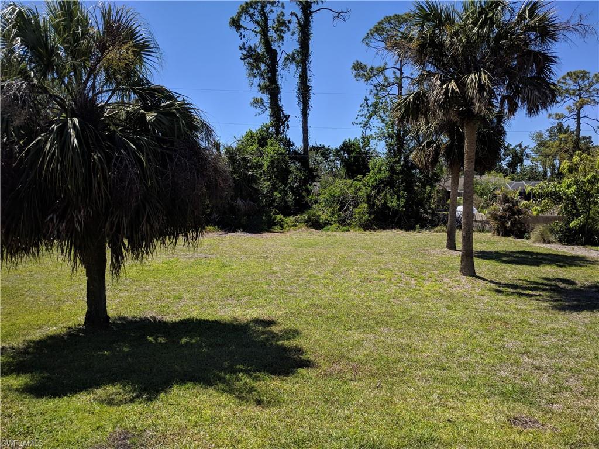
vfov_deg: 53.1
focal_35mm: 26
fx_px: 450
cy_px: 224
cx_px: 300
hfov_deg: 67.3
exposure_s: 1/2387
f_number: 2
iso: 60
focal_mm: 4.67
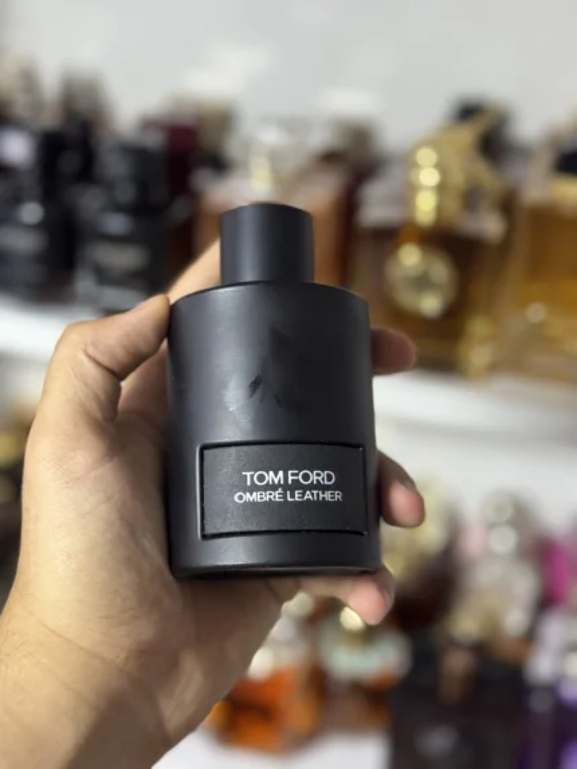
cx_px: 288
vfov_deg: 39.6
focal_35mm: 48
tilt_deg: -23.4
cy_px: 384
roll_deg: -2.7
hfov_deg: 30.3
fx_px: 1066
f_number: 1.78
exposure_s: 1/50
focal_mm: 6.76
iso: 250
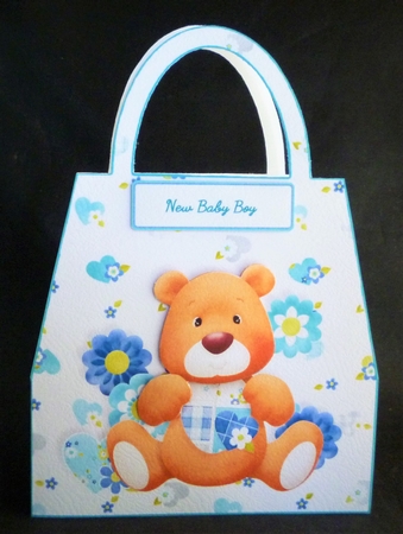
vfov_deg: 61.6
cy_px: 267
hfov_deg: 48.3
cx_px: 202
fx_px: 449
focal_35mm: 29
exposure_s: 1/15
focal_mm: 5.2
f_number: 3.3
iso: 400
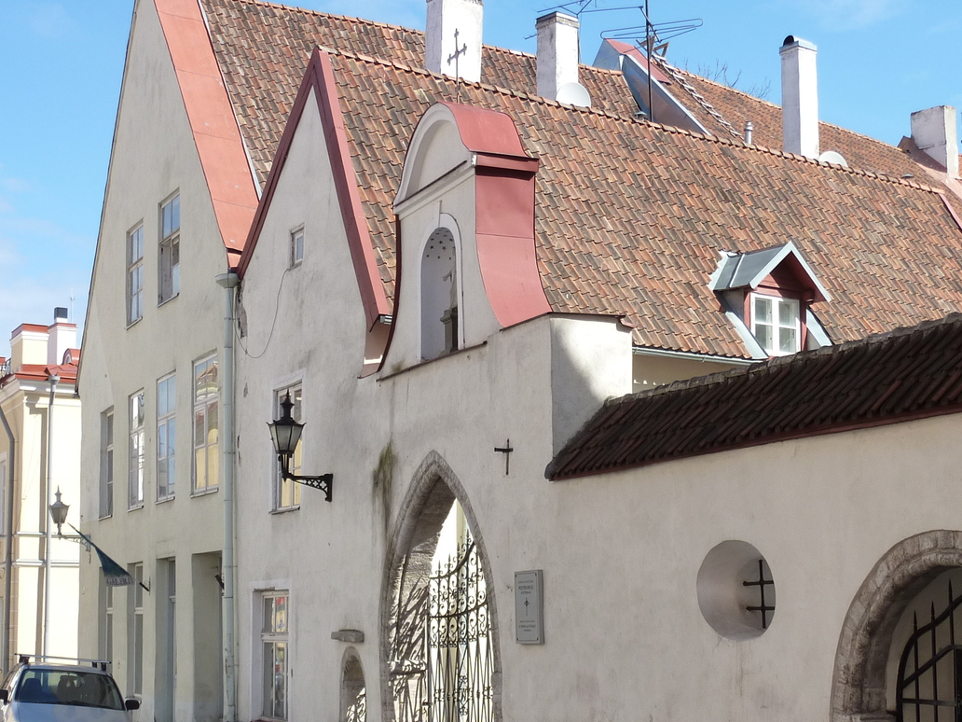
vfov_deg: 23.5
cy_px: 490
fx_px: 1723
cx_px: 536
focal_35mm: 62
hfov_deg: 31.2
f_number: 4
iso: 125
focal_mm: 6.5
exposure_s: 1/400
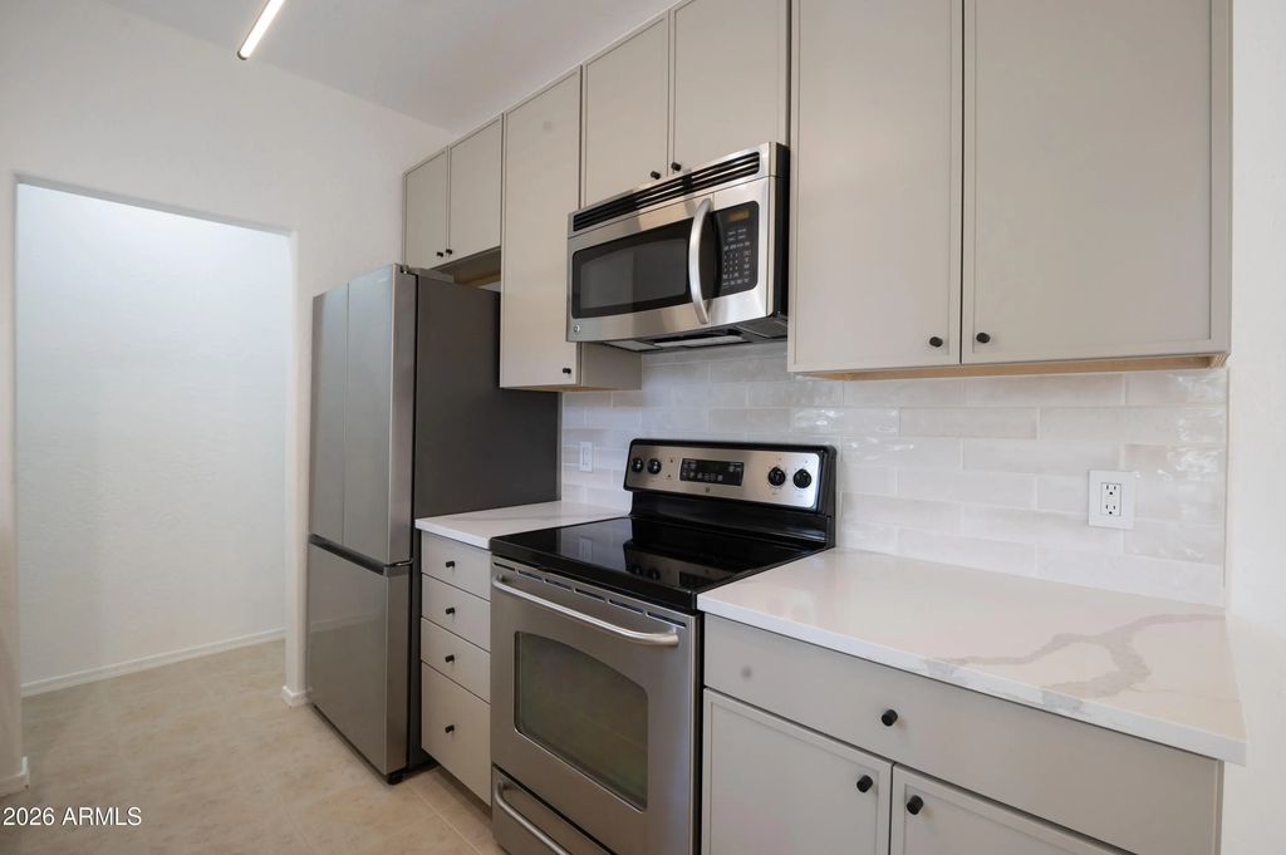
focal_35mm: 16
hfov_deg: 96.8
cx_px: 643
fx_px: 571
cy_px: 428
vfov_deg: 73.7
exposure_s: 1/40
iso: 640
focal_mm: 16
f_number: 9
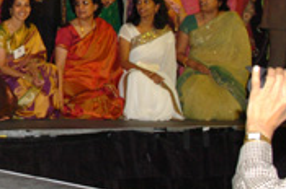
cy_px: 15
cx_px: -180
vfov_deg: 12.0
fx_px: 896
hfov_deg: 16.1
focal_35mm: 113
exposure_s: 1/200
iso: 400
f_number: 4
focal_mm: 22
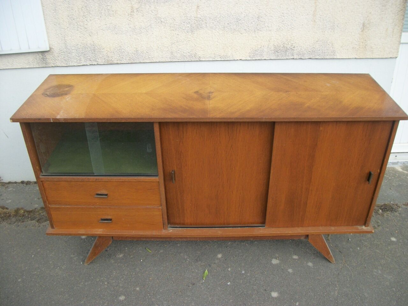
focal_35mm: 32
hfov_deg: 56.8
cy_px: 153
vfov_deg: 44.2
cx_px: 204
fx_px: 377
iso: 80
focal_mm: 5.7
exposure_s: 1/80
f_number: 8.8
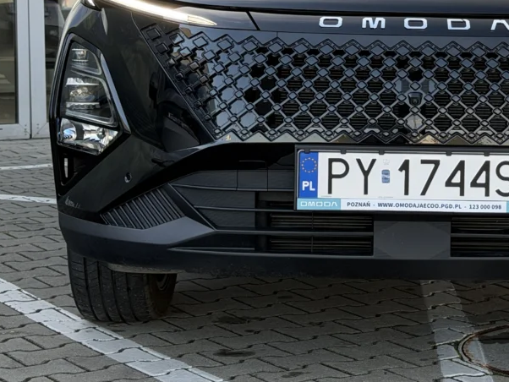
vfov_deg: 14.4
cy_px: 64
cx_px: 407
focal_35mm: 102
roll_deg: +0.2
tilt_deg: -1.2
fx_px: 1500
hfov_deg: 19.1
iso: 64
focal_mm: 6.76
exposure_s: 1/232
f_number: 1.78
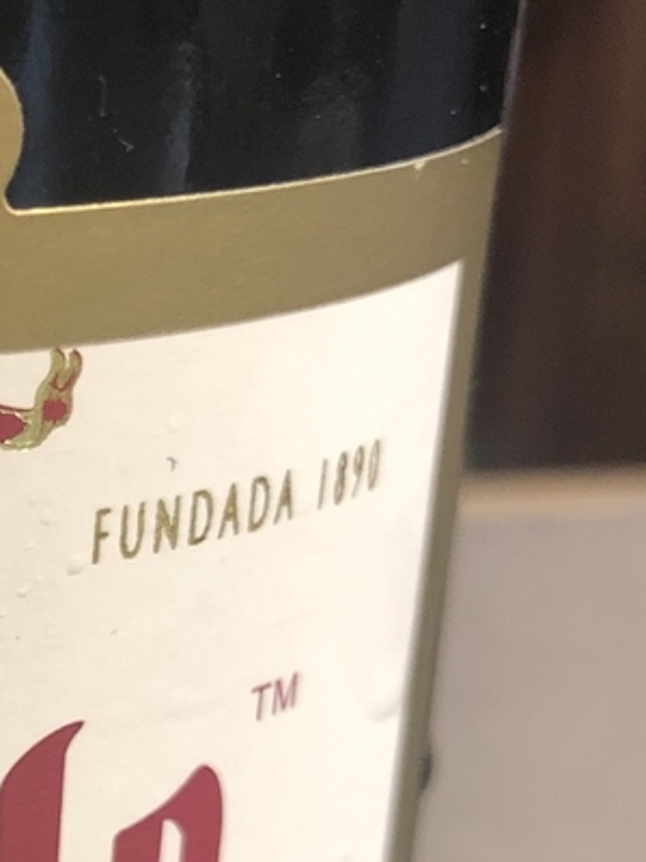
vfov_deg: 22.3
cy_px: 875
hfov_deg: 16.4
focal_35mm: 84
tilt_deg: -26.1
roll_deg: -1.2
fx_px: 2090
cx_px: -258
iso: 100
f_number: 1.8
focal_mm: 3.99
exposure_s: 1/14
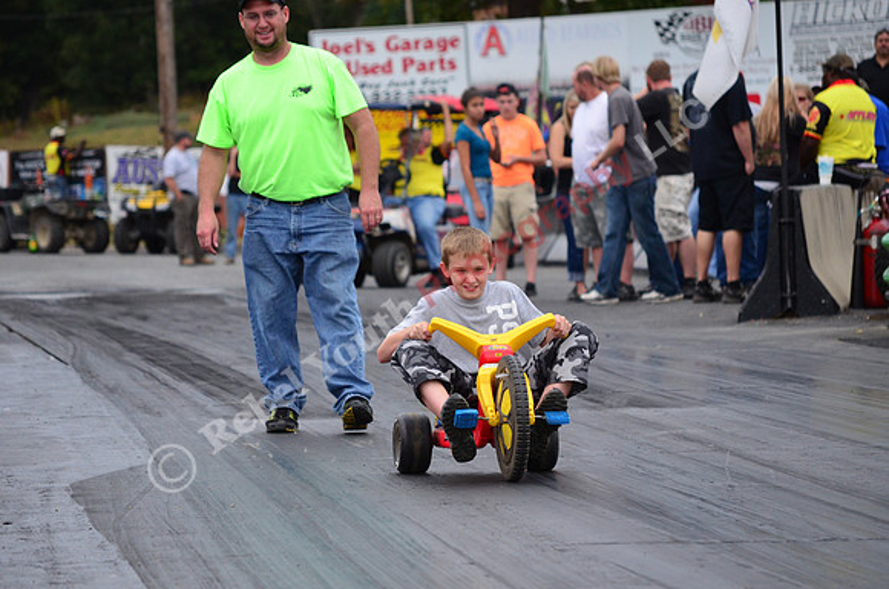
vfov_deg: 6.3
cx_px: 444
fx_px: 5359
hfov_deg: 9.5
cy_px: 294
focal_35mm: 218
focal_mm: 145
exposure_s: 1/2500
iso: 1000
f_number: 6.3
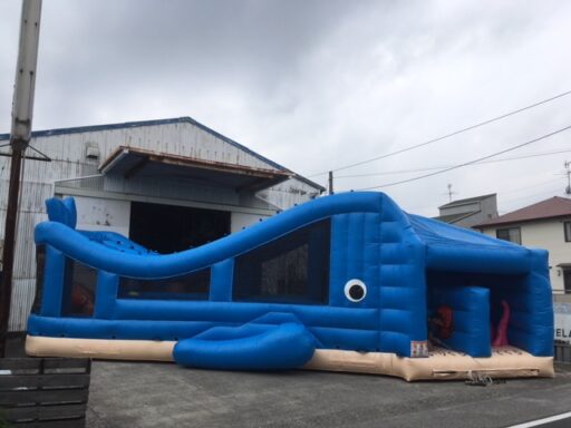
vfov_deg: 48.2
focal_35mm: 29
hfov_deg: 61.7
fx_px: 478
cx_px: 286
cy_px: 214
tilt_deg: +9.0
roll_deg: +0.4
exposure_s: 1/615
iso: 25
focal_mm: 4.15
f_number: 2.2
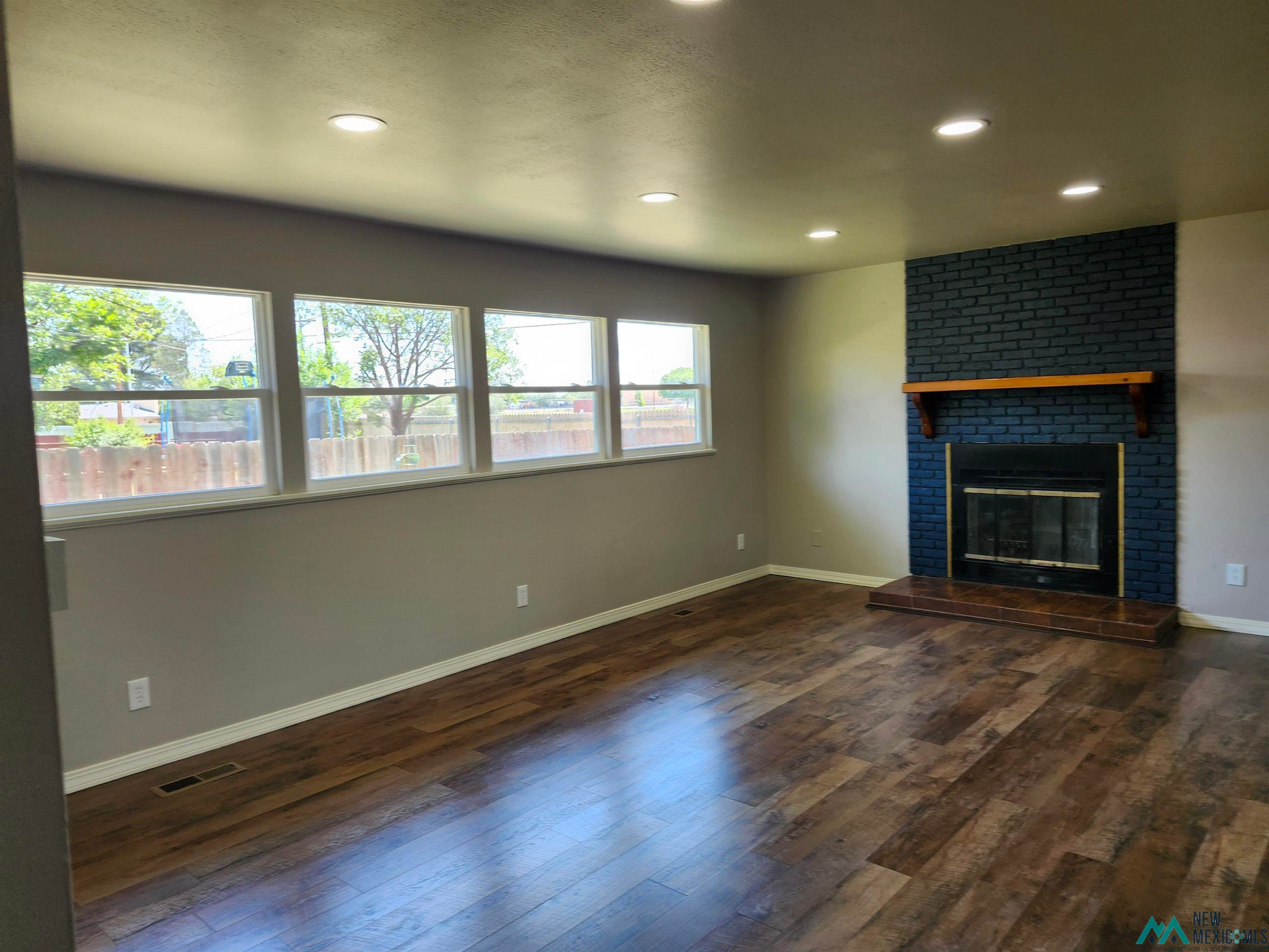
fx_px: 843
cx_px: 634
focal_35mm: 23
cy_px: 476
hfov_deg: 73.9
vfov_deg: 58.9
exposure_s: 1/120
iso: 64
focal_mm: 5.54
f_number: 1.8
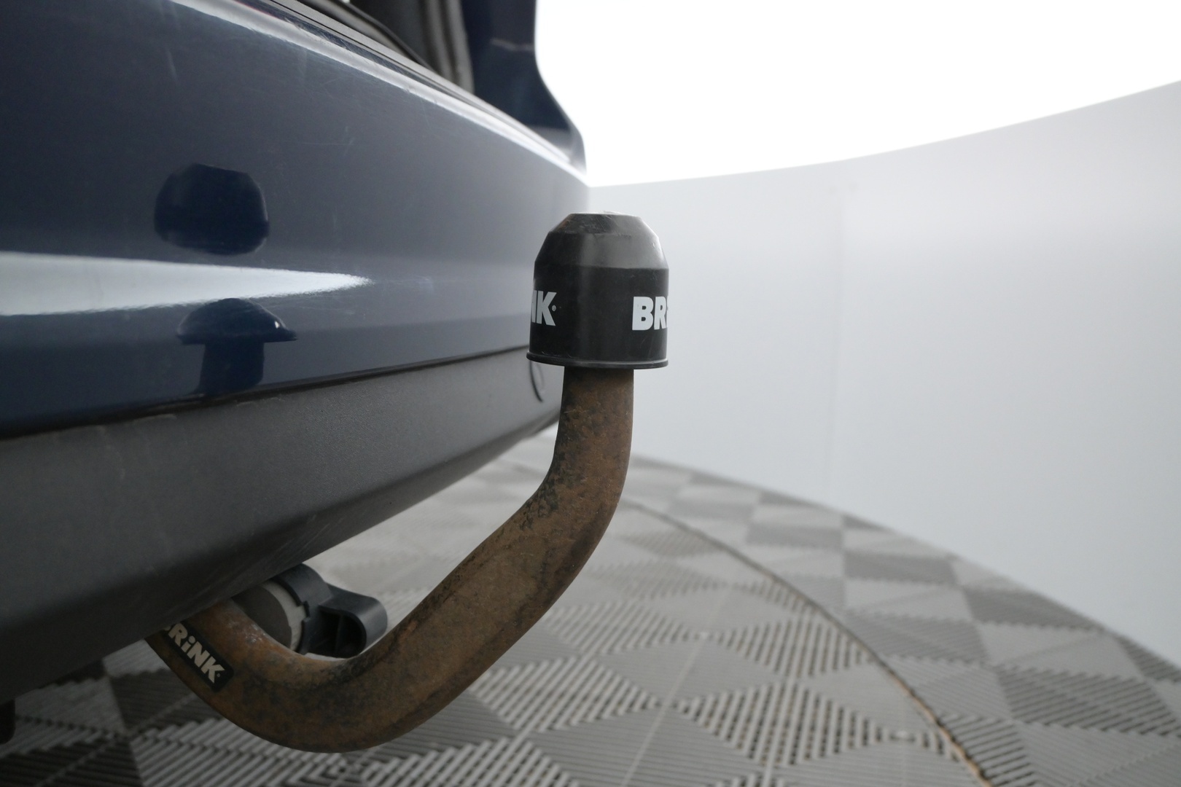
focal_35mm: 32
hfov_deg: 58.3
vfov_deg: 40.8
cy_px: 394
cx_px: 590
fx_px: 1058
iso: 2500
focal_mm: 21.5
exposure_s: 1/80
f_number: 4.5
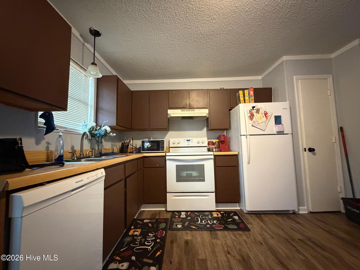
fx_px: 146
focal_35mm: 14
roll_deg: +1.5
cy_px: 135
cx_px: 180
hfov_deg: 102.1
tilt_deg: +6.0
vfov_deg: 85.7
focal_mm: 2.22
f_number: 2.2
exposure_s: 1/40
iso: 1000
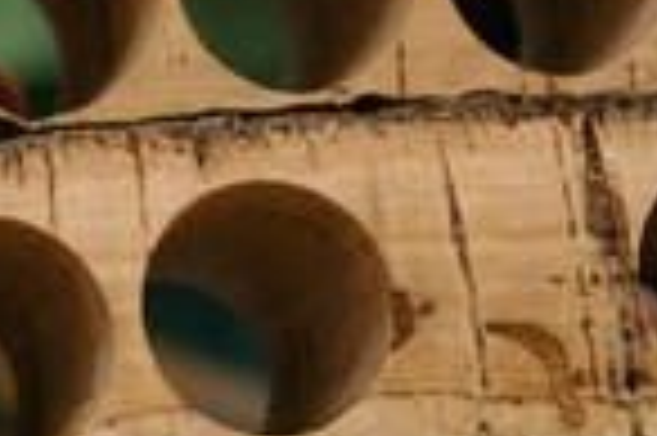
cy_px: 182
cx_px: -72
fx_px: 4503
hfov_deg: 8.3
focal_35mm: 247
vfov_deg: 5.5
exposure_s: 1/90
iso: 800
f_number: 5.6
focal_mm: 40
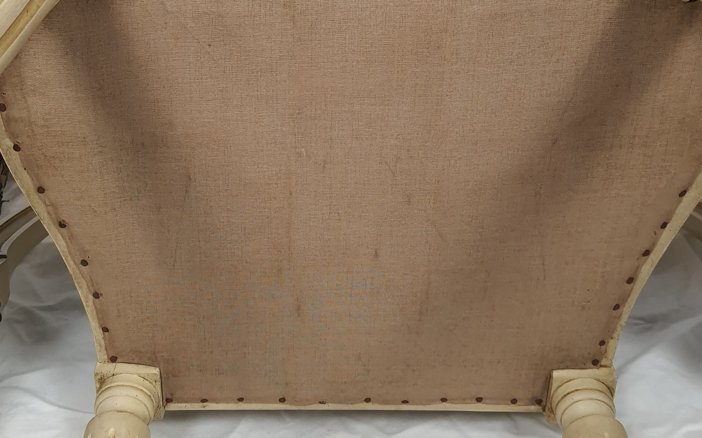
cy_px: 121
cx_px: 350
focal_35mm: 49
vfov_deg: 26.1
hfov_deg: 41.1
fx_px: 937
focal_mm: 4.32
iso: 125
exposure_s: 1/100
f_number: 1.7
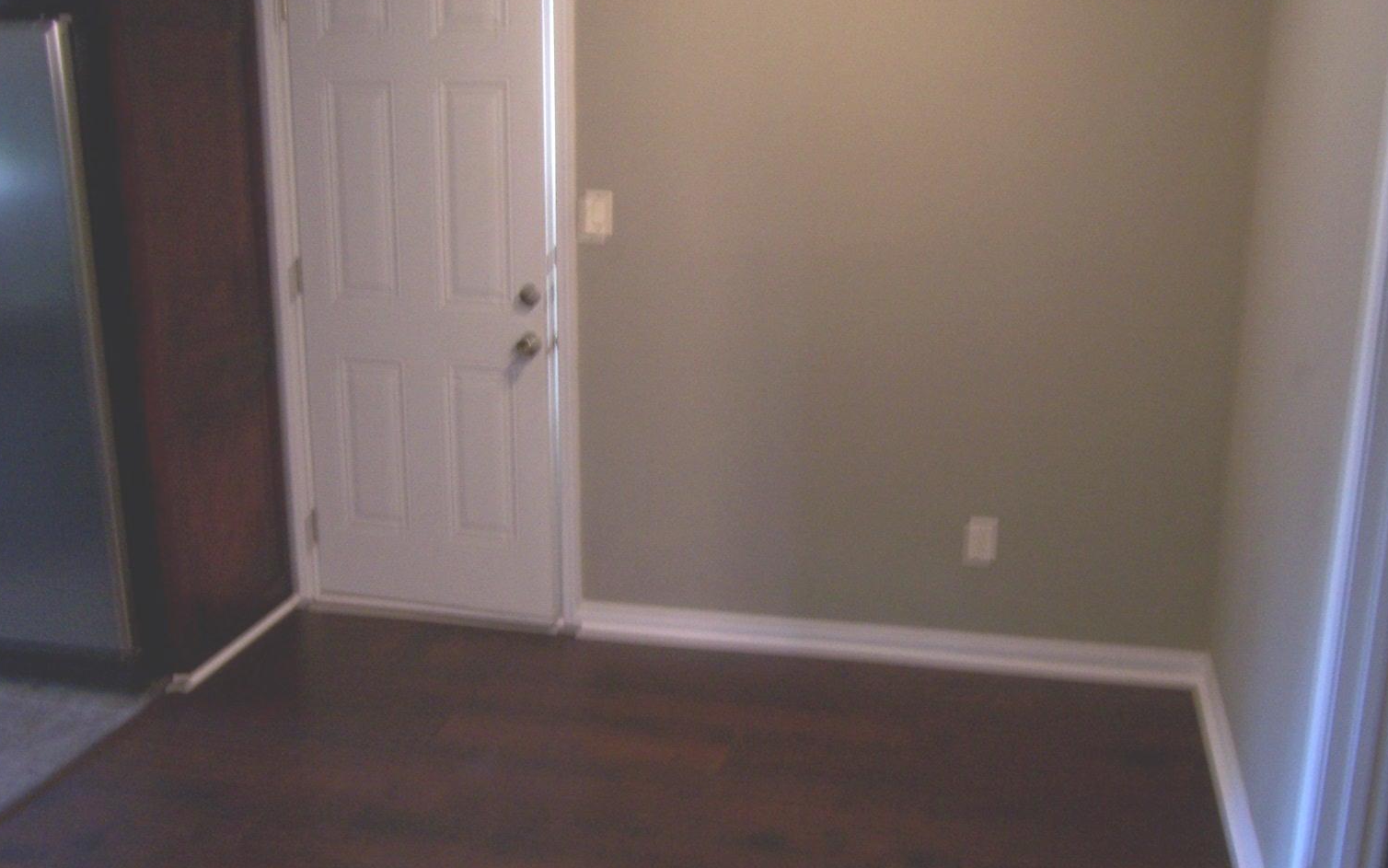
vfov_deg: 35.3
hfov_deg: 54.0
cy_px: 462
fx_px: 1362
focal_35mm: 36
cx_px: 701
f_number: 3.4
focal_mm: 5.5
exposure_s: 1/8
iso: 140
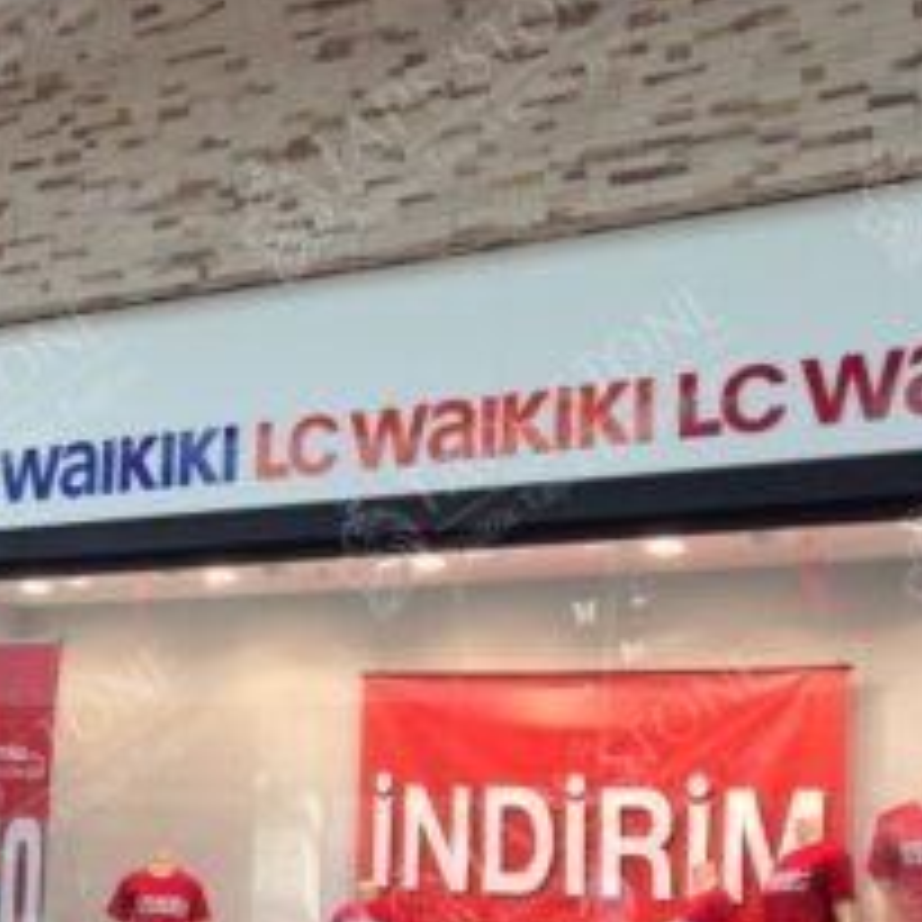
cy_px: 639
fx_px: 2290
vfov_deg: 22.6
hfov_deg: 22.6
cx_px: 272
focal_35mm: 76
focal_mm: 4.12
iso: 64
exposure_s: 1/120
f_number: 2.4
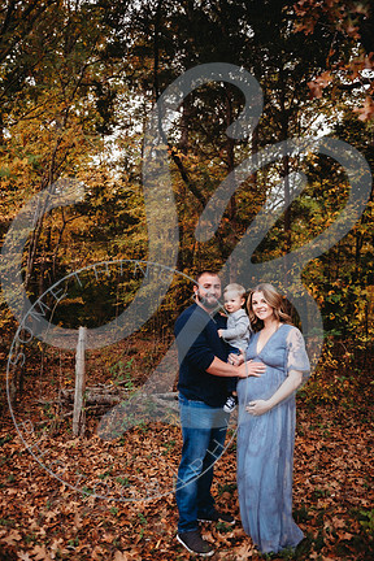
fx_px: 390
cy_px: 282
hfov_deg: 51.3
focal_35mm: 25
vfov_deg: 71.5
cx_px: 186
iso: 100
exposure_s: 1/160
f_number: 2.8
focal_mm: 24
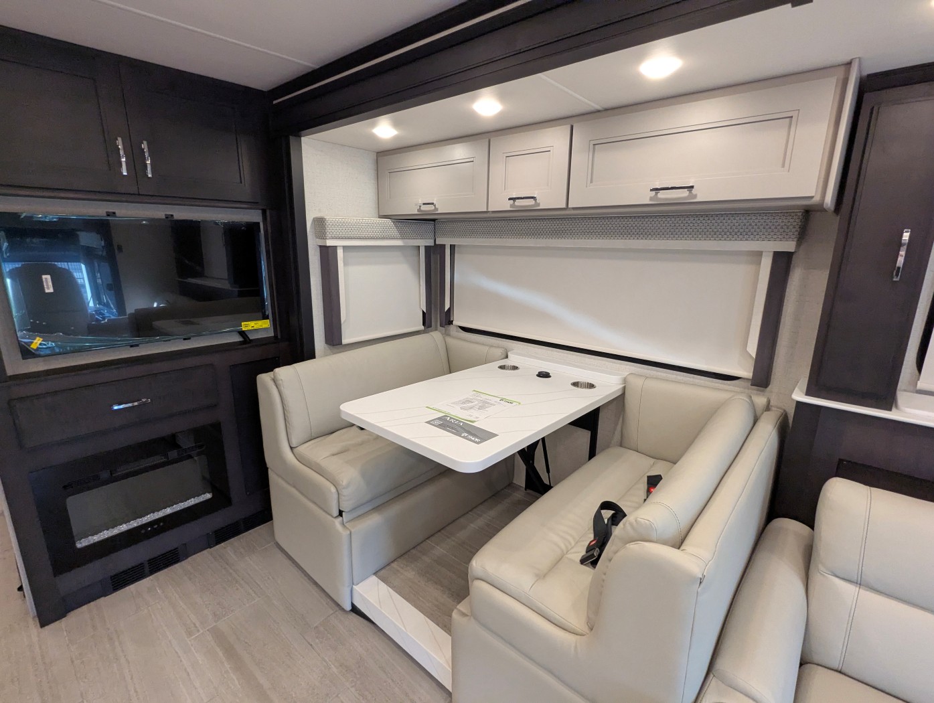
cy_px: 352
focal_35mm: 16
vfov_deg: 78.2
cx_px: 467
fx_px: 432
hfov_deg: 94.4
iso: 309
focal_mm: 2.35
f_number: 2.2
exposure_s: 1/126
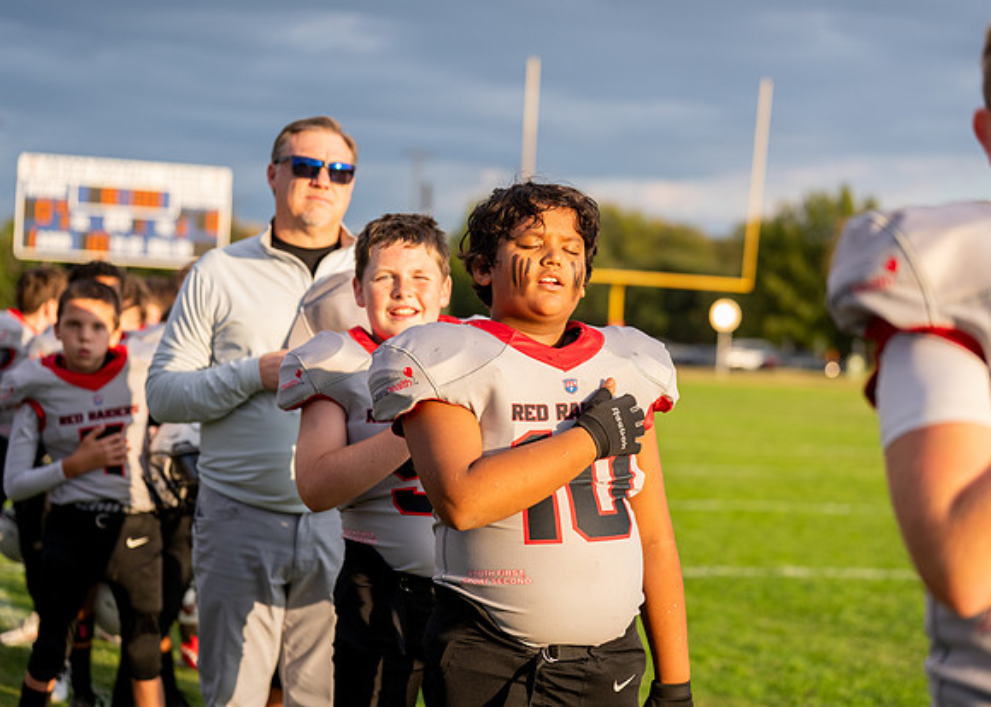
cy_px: 348
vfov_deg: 19.1
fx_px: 2103
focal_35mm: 75
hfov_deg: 26.5
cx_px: 520
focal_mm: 70
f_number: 2.8
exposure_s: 1/1600
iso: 400
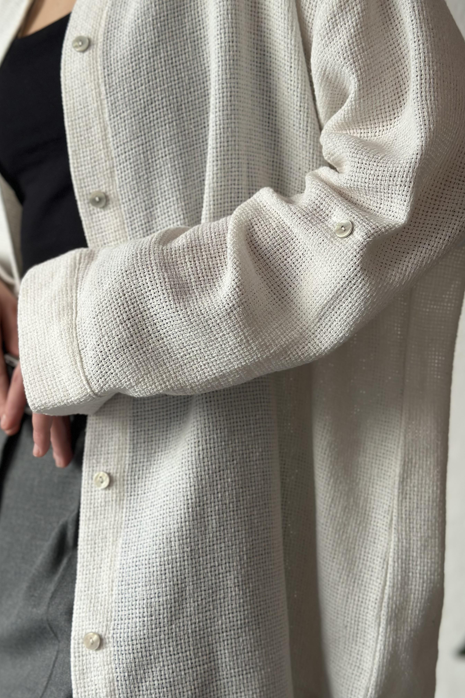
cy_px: 349
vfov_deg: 39.6
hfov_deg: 27.0
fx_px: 969
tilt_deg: -1.6
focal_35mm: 50
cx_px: 212
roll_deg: +0.9
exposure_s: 1/111
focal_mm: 6.86
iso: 125
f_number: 1.78
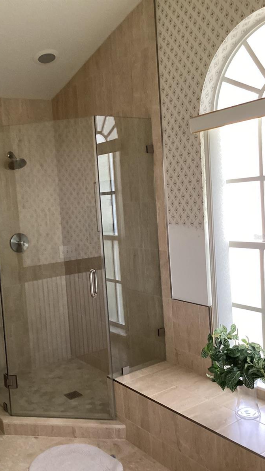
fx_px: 424
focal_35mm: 34
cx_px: 104
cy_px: 237
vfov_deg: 58.0
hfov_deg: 34.5
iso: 320
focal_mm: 3.3
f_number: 2.4
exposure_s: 1/60
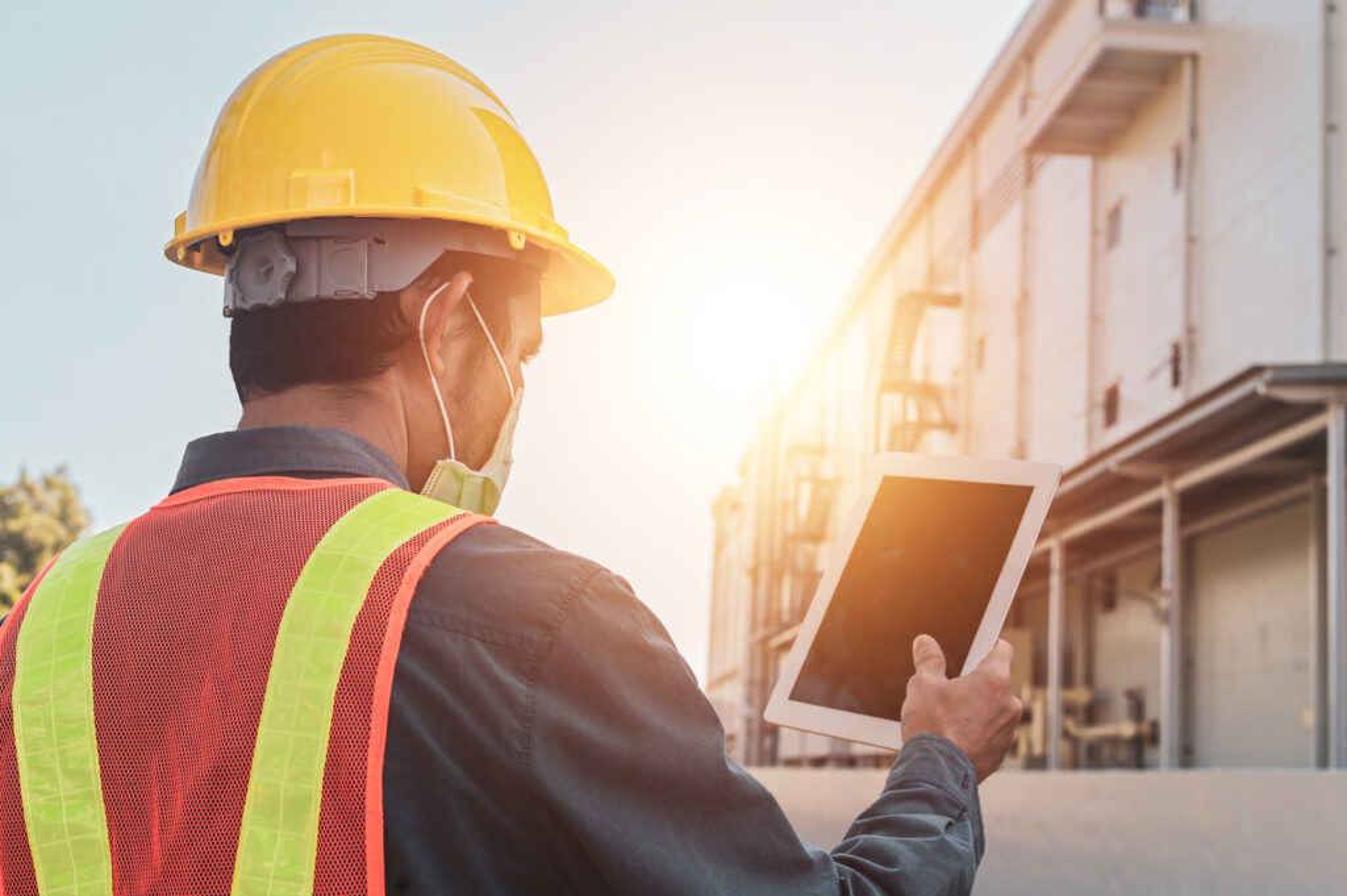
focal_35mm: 50
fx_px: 1869
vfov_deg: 26.9
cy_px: 448
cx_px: 674
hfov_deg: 39.6
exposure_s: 1/125
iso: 100
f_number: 9
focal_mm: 50
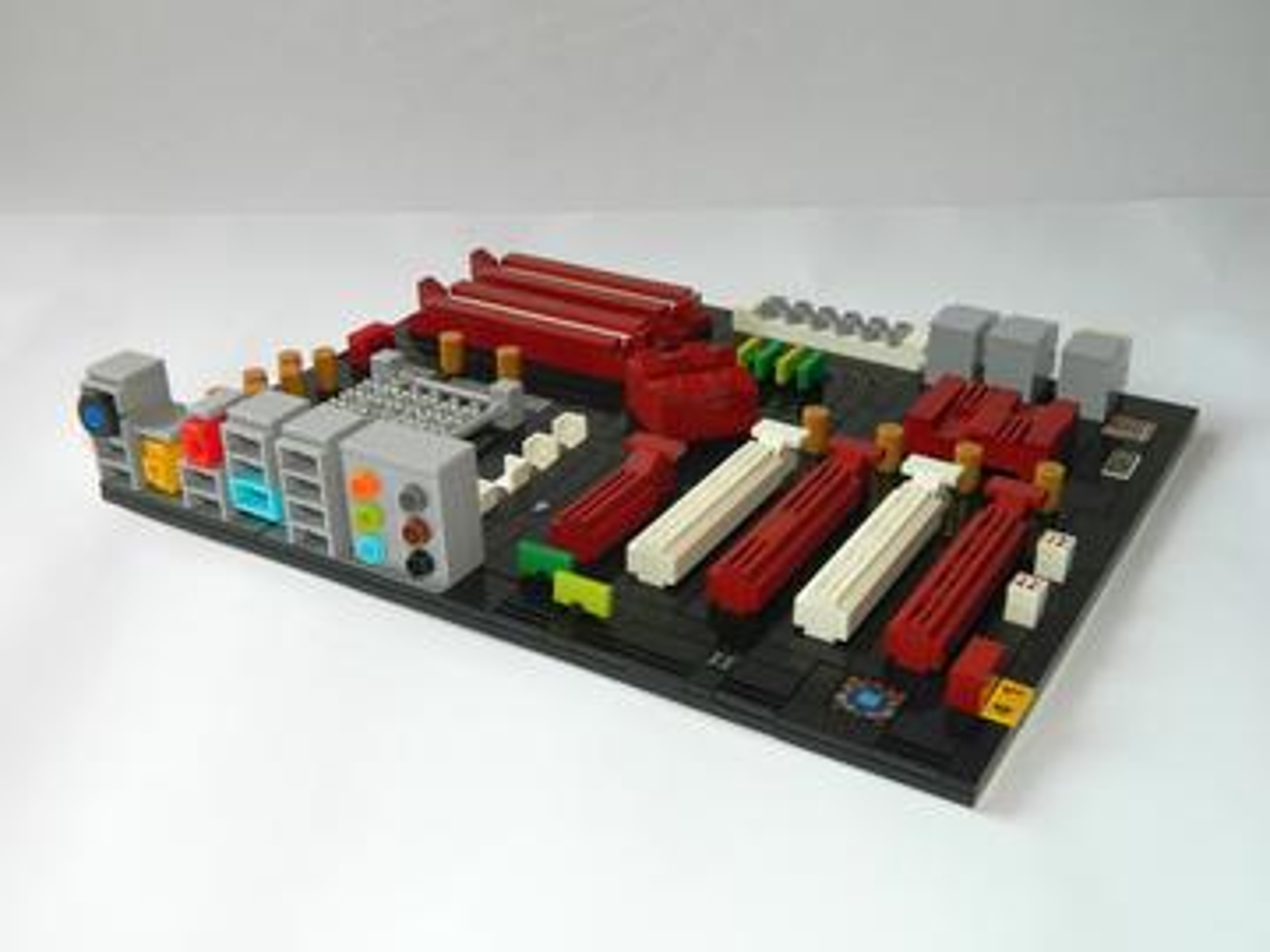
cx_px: 635
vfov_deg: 35.1
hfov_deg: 45.8
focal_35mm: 41
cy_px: 476
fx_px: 1504
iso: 80
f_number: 3.5
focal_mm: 7.3
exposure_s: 1/30
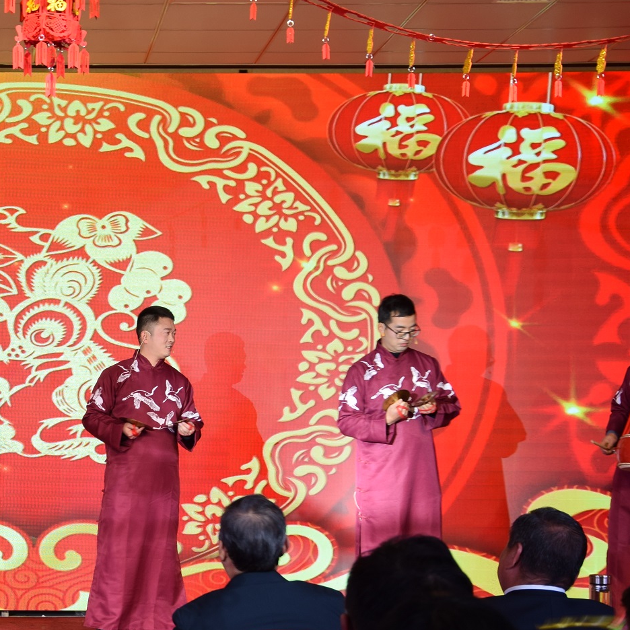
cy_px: 437
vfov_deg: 17.7
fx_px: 2018
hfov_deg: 17.4
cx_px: 43
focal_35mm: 98
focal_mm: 32
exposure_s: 1/50
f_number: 4.2
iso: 200
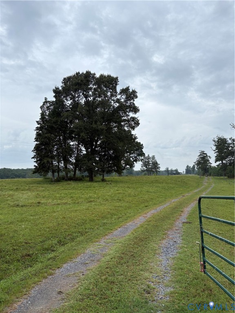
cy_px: 156
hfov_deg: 53.1
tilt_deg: +8.0
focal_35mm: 26
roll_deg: +1.8
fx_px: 235
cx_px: 118
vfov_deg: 67.3
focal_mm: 5.96
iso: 50
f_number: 1.6
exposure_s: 1/2538
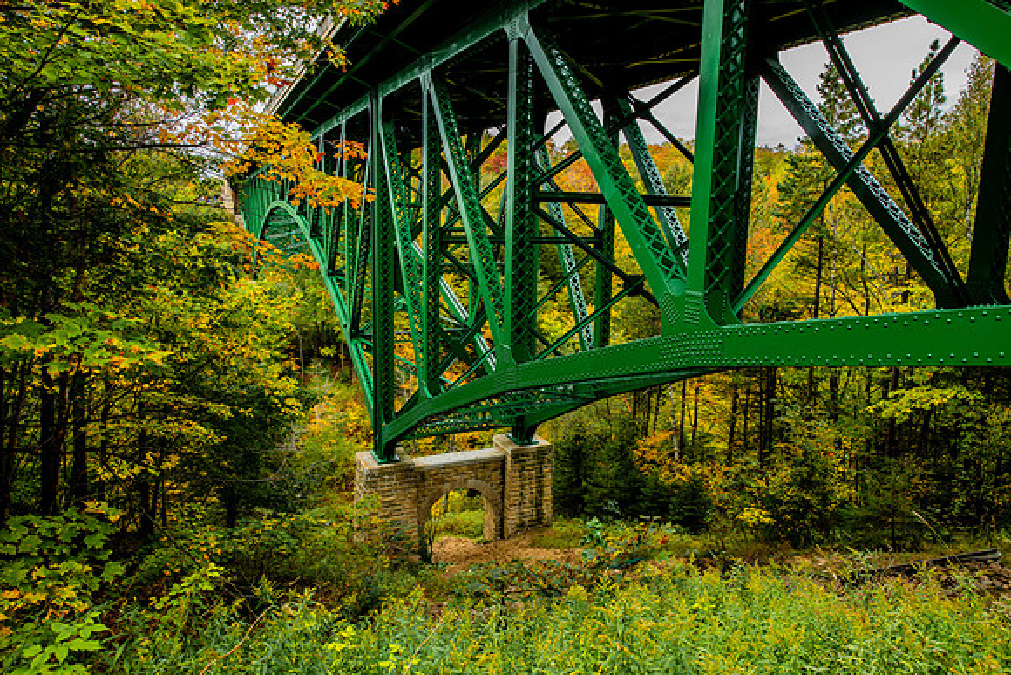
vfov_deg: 53.2
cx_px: 506
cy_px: 338
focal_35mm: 24
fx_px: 674
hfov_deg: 73.7
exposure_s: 1/6
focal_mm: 24
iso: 80
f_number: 13
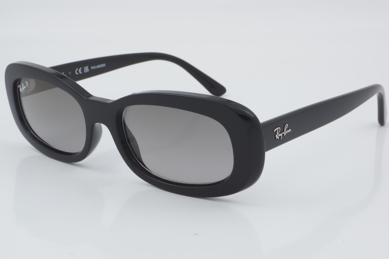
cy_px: 130
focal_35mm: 75
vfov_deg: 18.2
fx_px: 810
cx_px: 194
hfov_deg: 27.0
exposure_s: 1/3
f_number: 32
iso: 100
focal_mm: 50
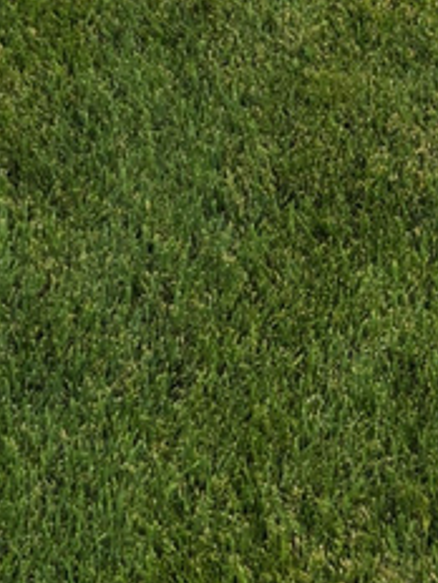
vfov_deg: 10.8
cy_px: -882
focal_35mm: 152
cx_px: -914
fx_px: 2564
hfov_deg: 8.2
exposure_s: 1/2240
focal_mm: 6.3
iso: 80
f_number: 1.7
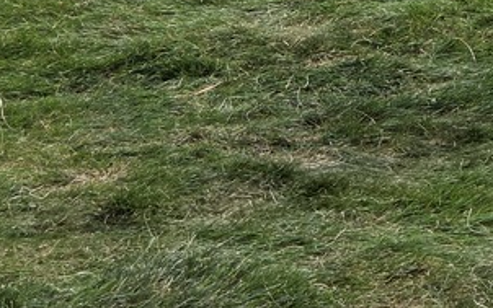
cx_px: 555
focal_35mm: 248
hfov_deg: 8.4
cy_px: -285
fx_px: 3333
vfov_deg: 5.2
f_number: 2.4
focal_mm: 7
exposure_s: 1/2000
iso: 100
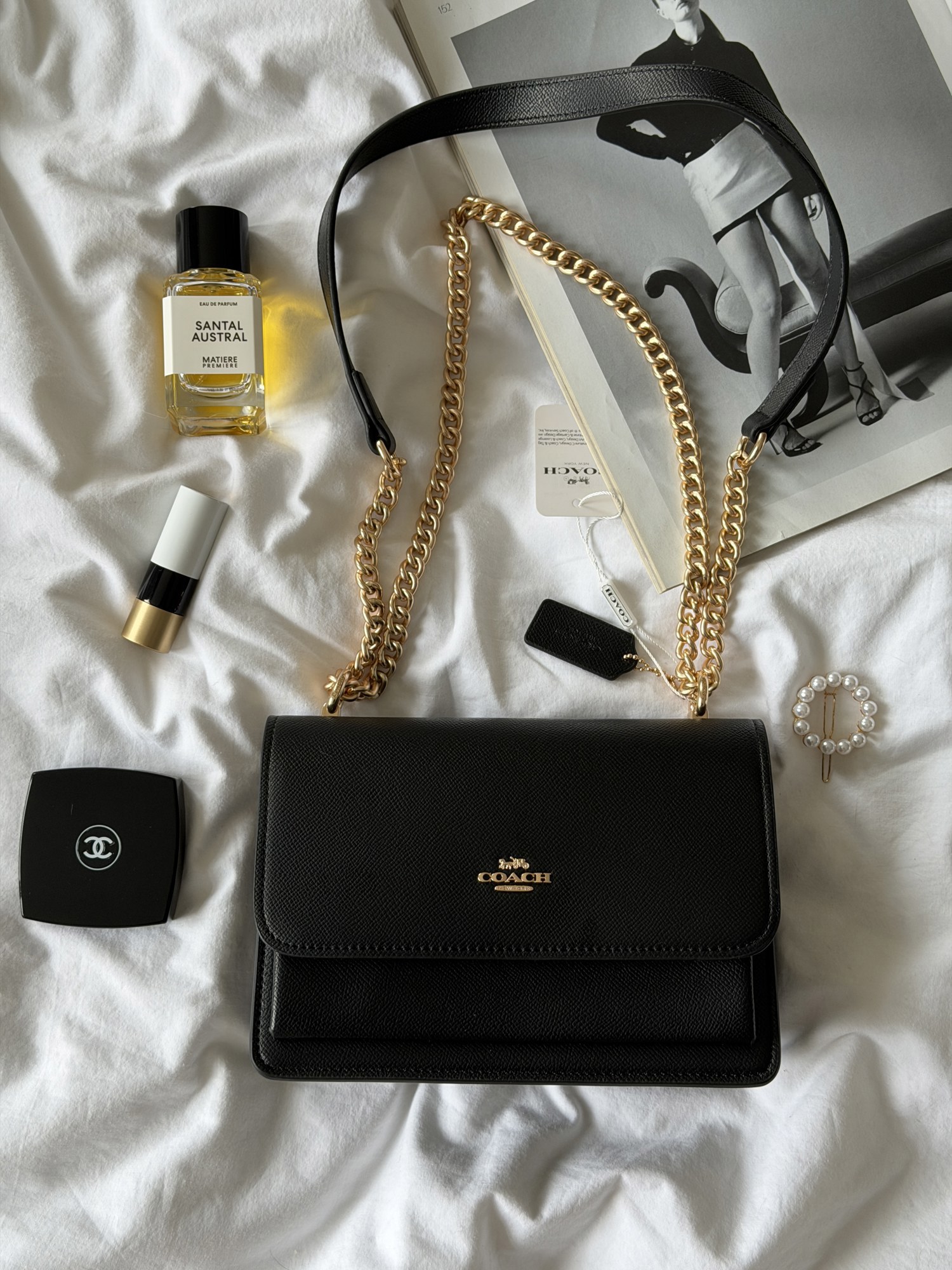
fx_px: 1760
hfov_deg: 30.3
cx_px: 476
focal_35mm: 48
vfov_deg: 39.7
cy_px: 635
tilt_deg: -85.8
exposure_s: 1/121
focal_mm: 6.76
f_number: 1.78
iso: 80
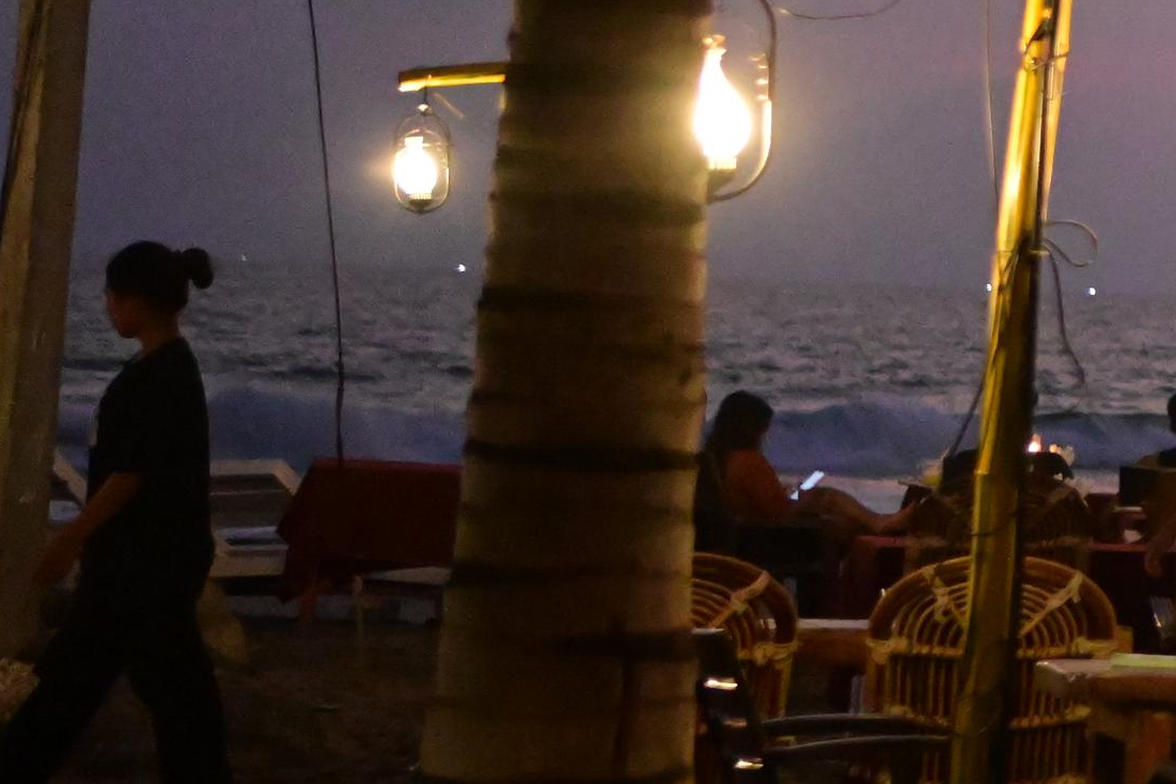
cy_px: 78
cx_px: 2399
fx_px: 4671
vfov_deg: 9.6
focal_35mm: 143
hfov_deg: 12.5
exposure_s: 1/250
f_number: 1.8
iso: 6400
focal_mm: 35
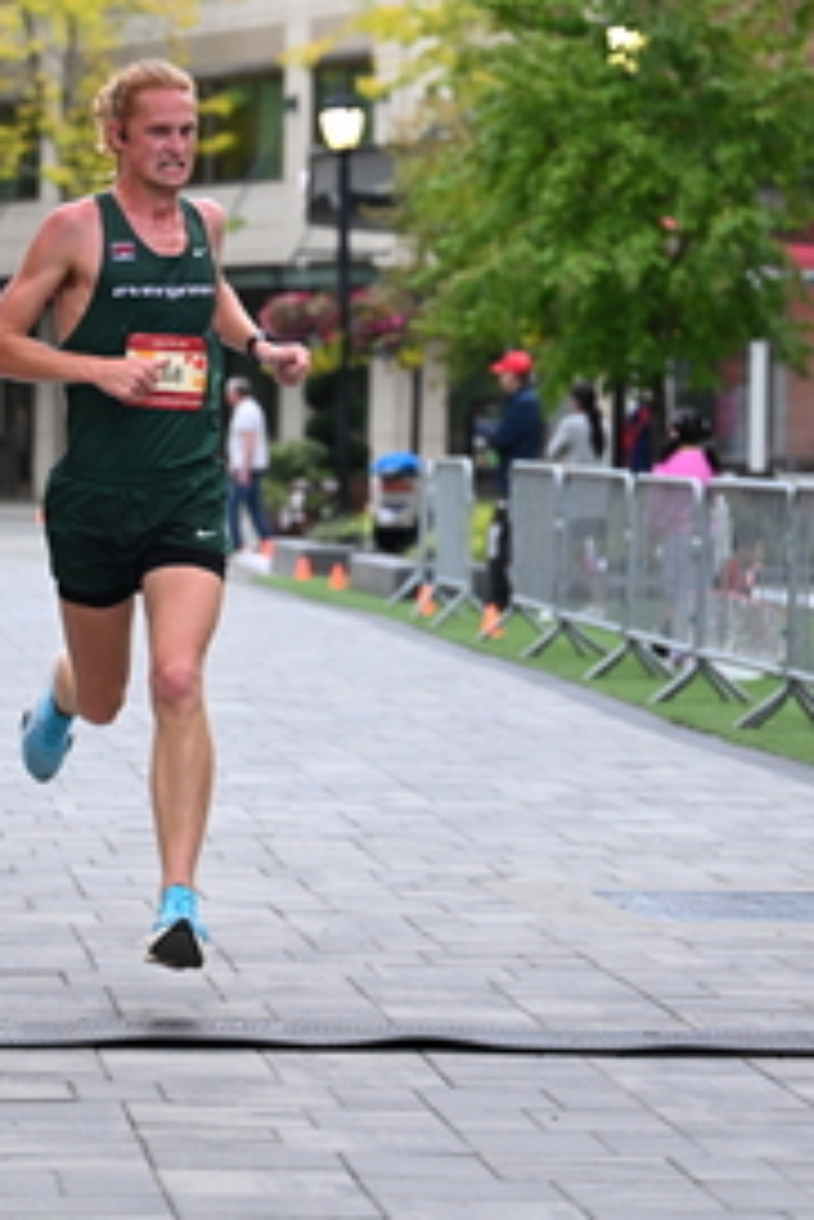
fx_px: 5284
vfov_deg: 13.1
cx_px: 277
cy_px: 306
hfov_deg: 8.8
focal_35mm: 156
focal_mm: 77
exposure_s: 1/1000
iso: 1600
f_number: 2.8
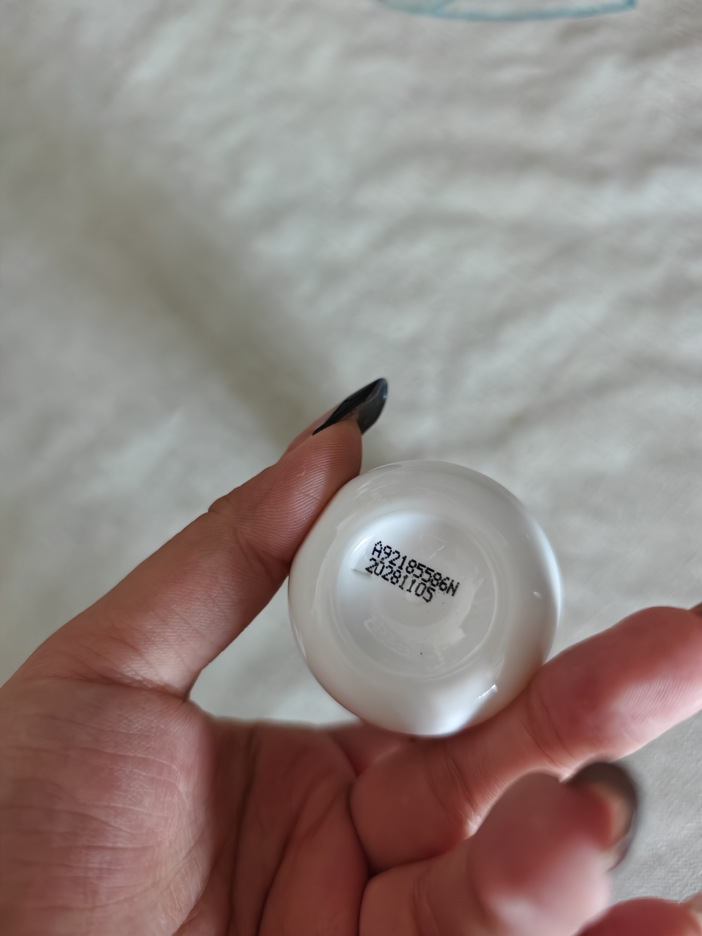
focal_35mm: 23
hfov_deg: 58.9
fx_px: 622
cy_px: 468
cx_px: 351
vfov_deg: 73.9
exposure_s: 1/242
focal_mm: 6.45
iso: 8538
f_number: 1.68
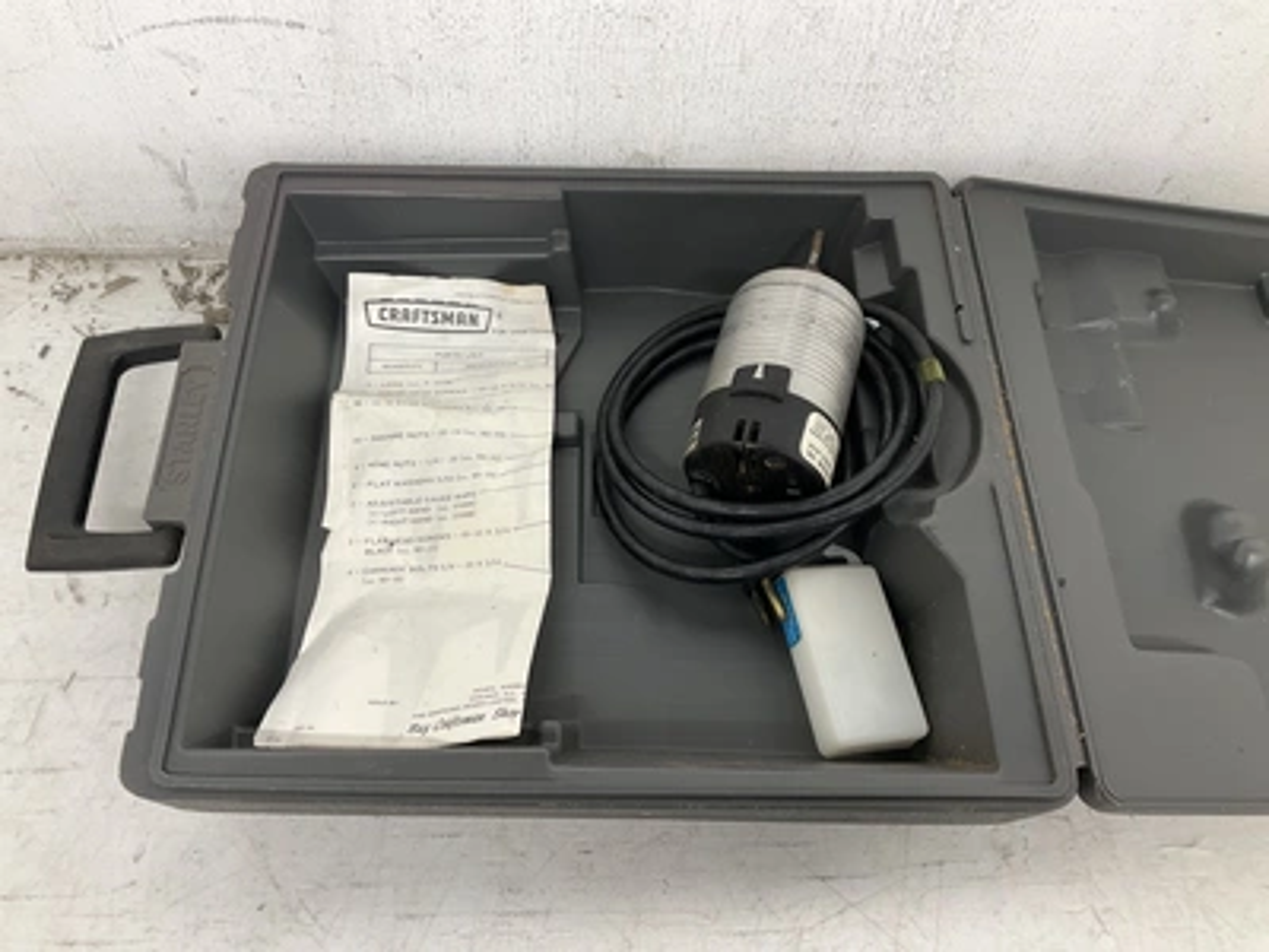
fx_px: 1063
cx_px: 634
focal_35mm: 29
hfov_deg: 61.7
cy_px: 476
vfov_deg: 48.2
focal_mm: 3
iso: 40
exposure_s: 1/60
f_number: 1.8
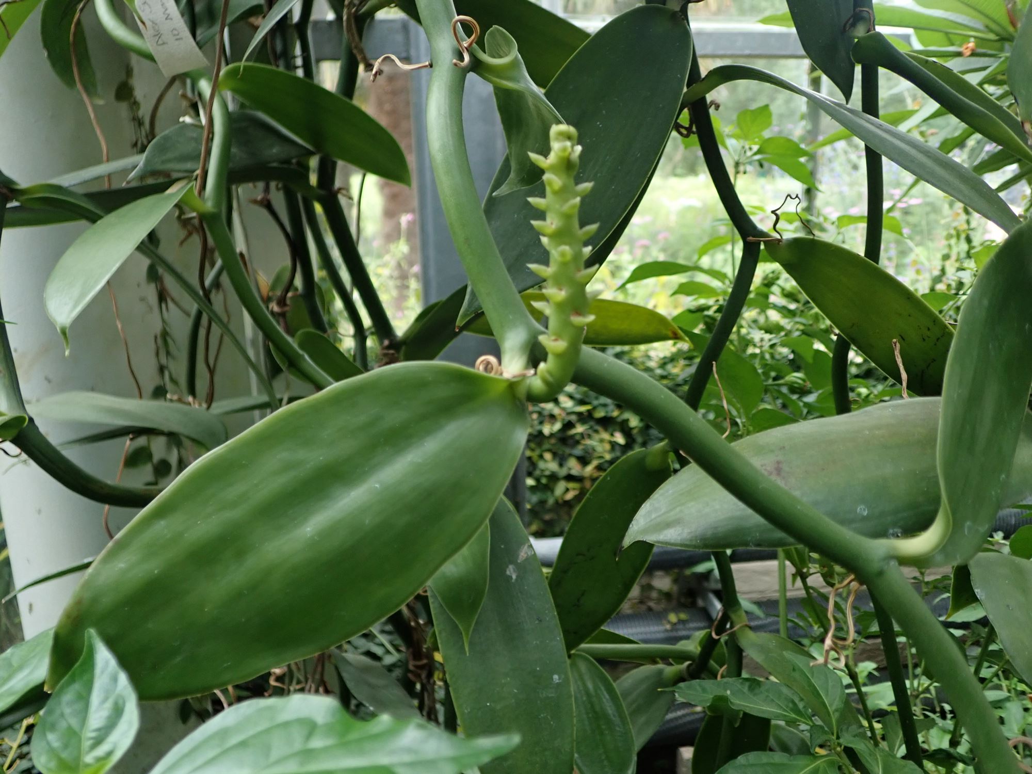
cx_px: 516
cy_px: 387
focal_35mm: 30
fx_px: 894
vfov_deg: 46.8
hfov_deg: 60.0
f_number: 2.3
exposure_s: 1/125
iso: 250
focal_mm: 5.5
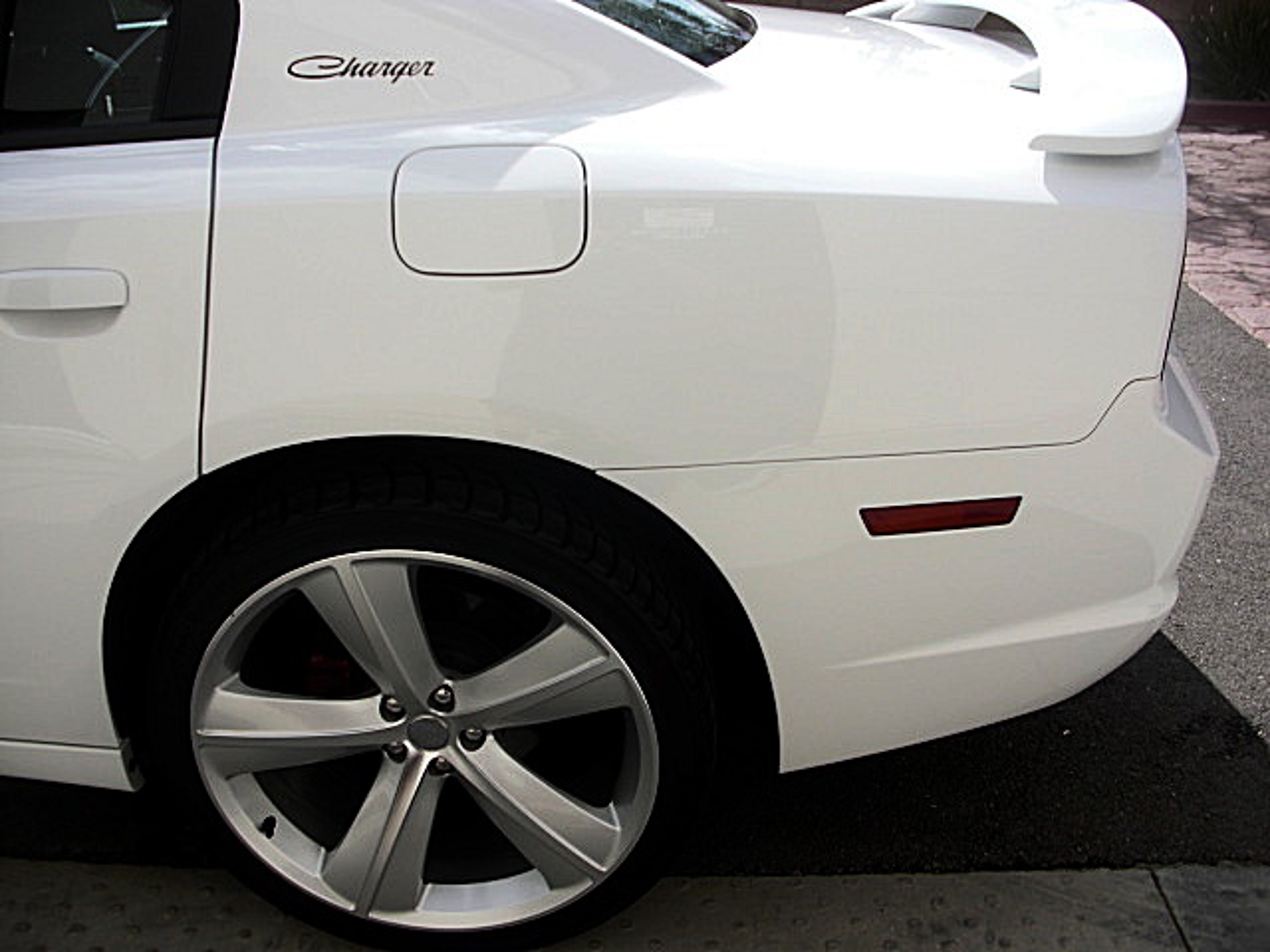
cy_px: 476
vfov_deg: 39.7
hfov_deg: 51.4
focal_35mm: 36
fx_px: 1321
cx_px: 635
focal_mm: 6.3
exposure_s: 1/160
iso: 50
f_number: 7.9
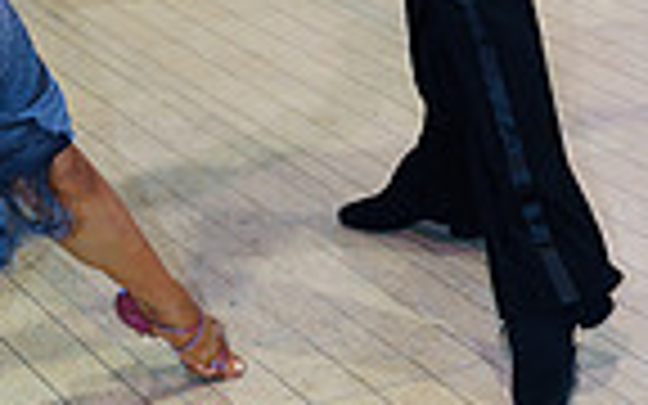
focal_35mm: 131
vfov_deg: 9.4
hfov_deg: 15.9
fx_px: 2313
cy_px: -382
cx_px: 153
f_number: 2.8
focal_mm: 41
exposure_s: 1/60
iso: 200
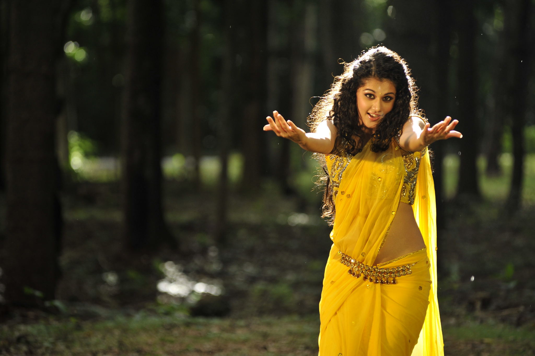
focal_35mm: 200
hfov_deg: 10.3
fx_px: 2970
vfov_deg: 6.9
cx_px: 268
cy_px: 178
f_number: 4
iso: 1000
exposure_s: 1/500
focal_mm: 200
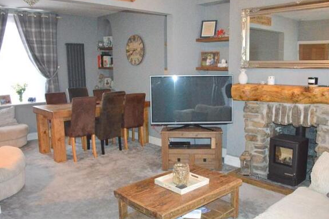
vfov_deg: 42.3
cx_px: 187
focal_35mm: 31
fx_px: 283
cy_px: 110
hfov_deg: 60.0
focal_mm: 18
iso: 3200
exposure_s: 1/60
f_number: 3.5
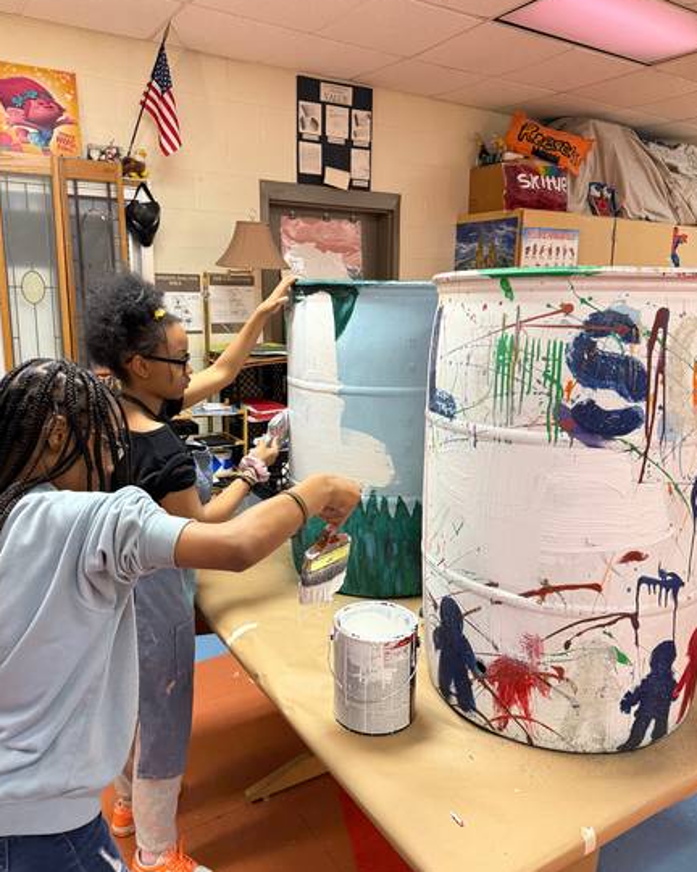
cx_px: 348
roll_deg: -1.3
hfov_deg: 54.9
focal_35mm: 26
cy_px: 434
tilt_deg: -10.0
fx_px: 671
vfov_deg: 66.1
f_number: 1.78
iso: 250
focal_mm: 6.76
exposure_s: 1/60
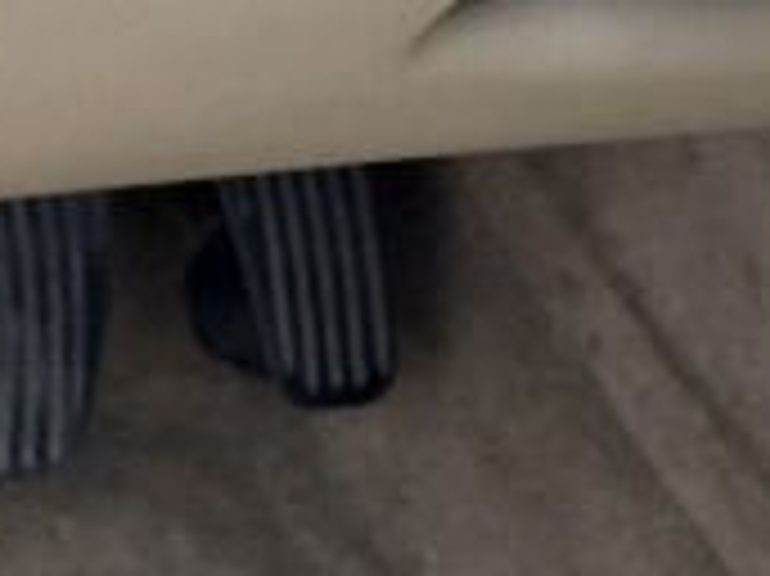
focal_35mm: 144
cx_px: -1076
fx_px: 3201
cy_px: -936
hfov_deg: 11.4
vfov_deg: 9.0
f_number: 1.8
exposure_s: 1/60
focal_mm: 4.6
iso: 80
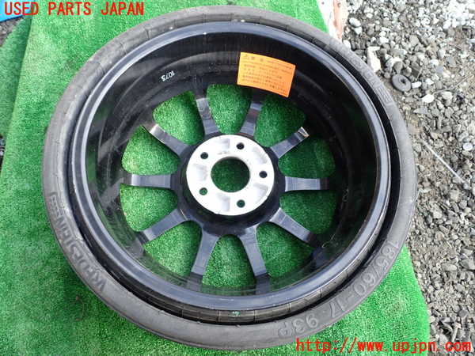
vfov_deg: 46.8
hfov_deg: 60.0
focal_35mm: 30
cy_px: 178
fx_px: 412
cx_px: 238
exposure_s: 1/80
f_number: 3.2
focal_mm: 5.4
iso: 100
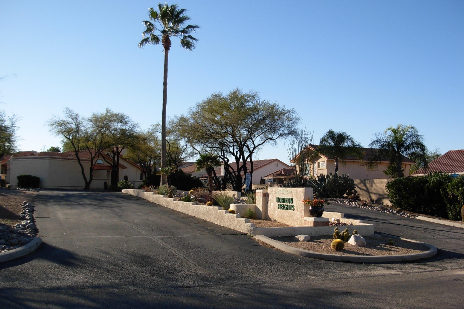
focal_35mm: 40
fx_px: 516
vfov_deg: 33.4
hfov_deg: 48.5
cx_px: 232
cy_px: 165
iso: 79
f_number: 2.9
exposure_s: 1/966
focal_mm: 6.3
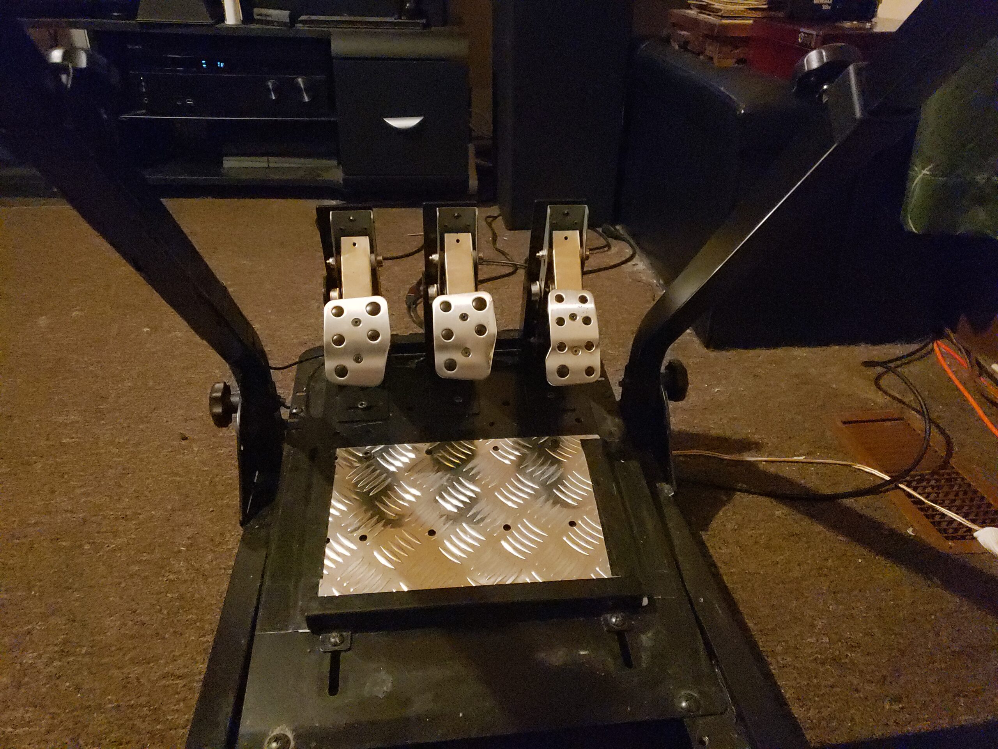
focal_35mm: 26
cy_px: 374
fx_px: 750
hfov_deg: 67.3
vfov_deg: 53.1
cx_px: 499
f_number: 1.5
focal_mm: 4.3
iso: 1511
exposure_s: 1/24
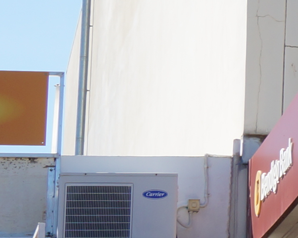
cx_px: 845
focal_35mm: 249
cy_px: -87
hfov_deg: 7.1
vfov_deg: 6.2
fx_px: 2196
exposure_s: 1/80
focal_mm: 27
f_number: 11
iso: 100
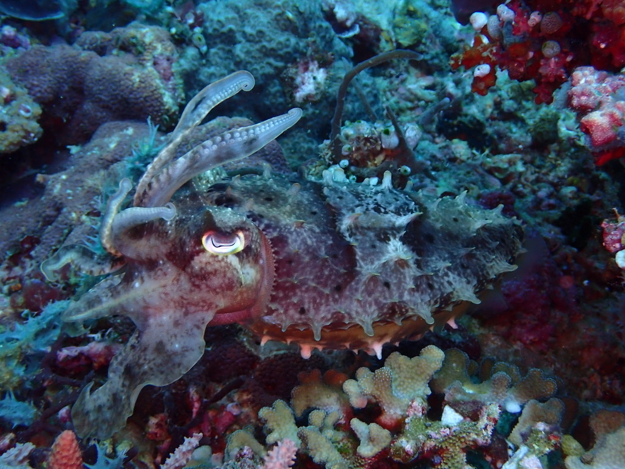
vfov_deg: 32.9
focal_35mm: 44
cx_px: 312
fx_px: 794
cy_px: 234
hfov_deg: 42.9
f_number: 4
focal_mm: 7.84
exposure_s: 1/160
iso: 200
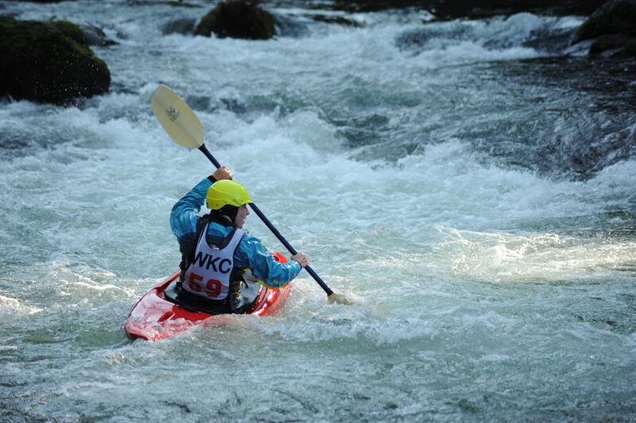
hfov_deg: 13.3
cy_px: 212
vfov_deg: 8.8
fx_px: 2736
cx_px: 318
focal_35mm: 155
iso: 500
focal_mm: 155
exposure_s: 1/500
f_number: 4.5
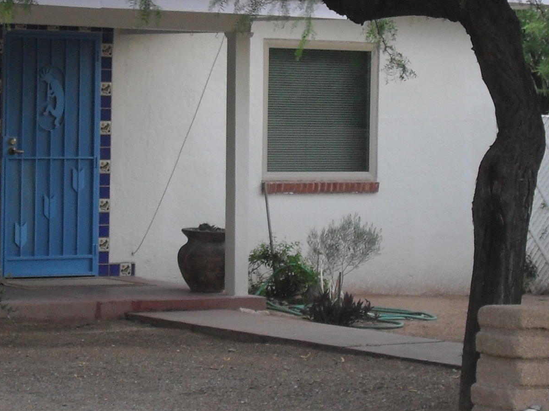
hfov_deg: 13.1
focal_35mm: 151
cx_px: 199
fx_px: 2395
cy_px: 143
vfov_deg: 9.8
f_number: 3.7
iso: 100
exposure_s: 1/90
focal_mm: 10.5
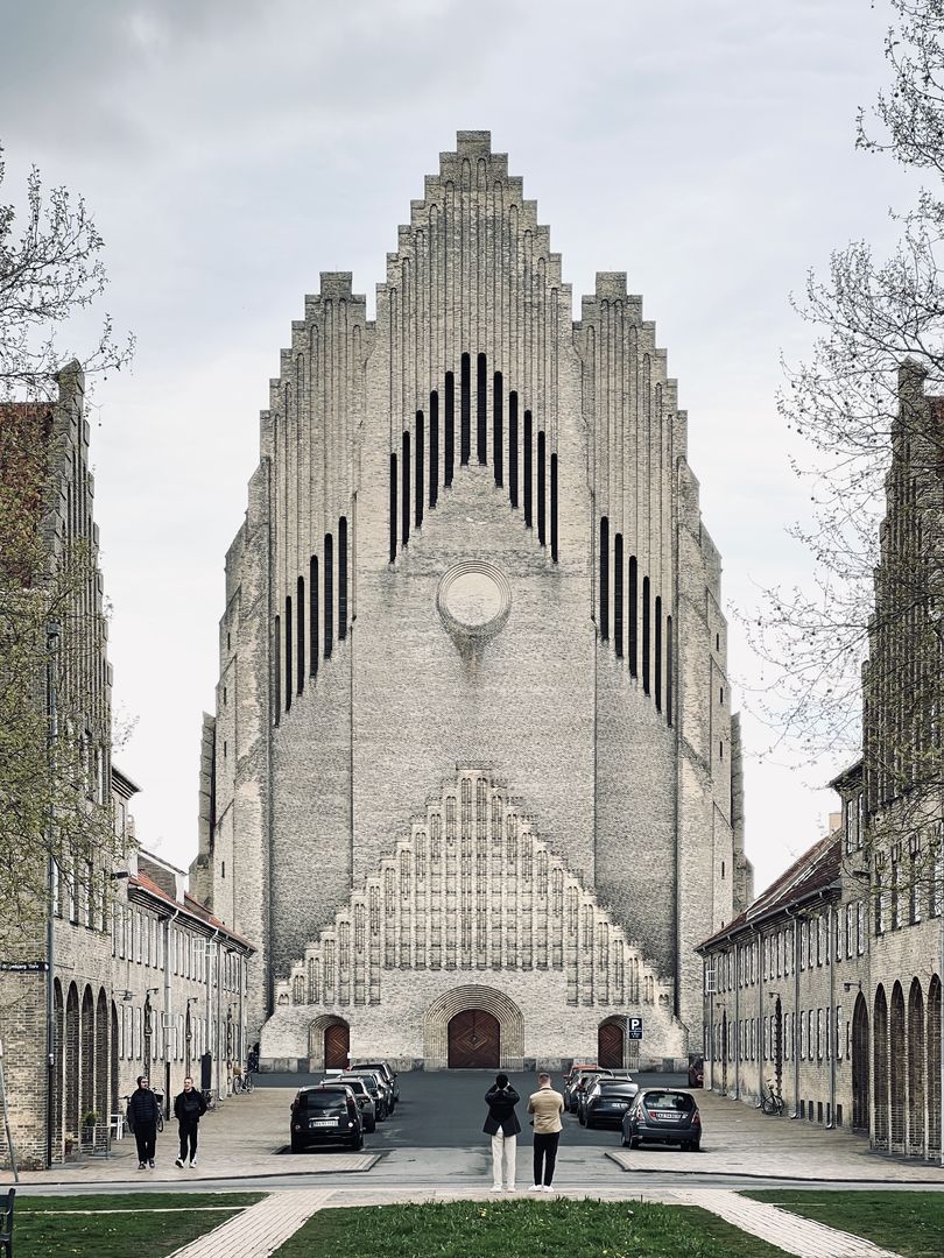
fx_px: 2800
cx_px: 472
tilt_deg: +9.0
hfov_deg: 19.1
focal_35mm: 77
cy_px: 629
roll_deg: +0.5
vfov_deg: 25.3
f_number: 2.8
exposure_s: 1/99
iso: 32
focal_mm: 9
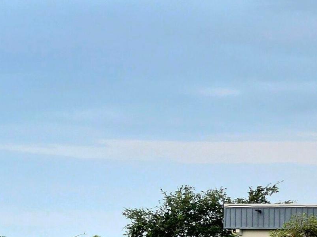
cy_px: 266
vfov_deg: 3.6
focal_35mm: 414
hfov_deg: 4.7
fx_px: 3791
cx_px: -210
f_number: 2.9
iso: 64
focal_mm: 18.6
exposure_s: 1/120
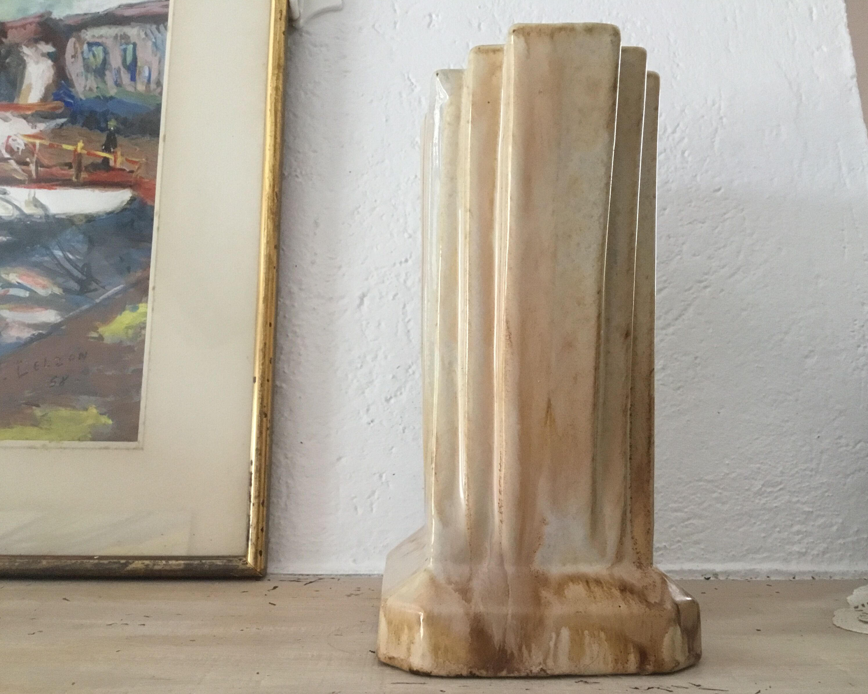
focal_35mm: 33
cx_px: 469
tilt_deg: -0.1
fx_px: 848
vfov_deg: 44.5
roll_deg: +0.1
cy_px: 354
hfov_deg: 54.2
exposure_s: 1/33
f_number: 2.4
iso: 200
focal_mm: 3.3
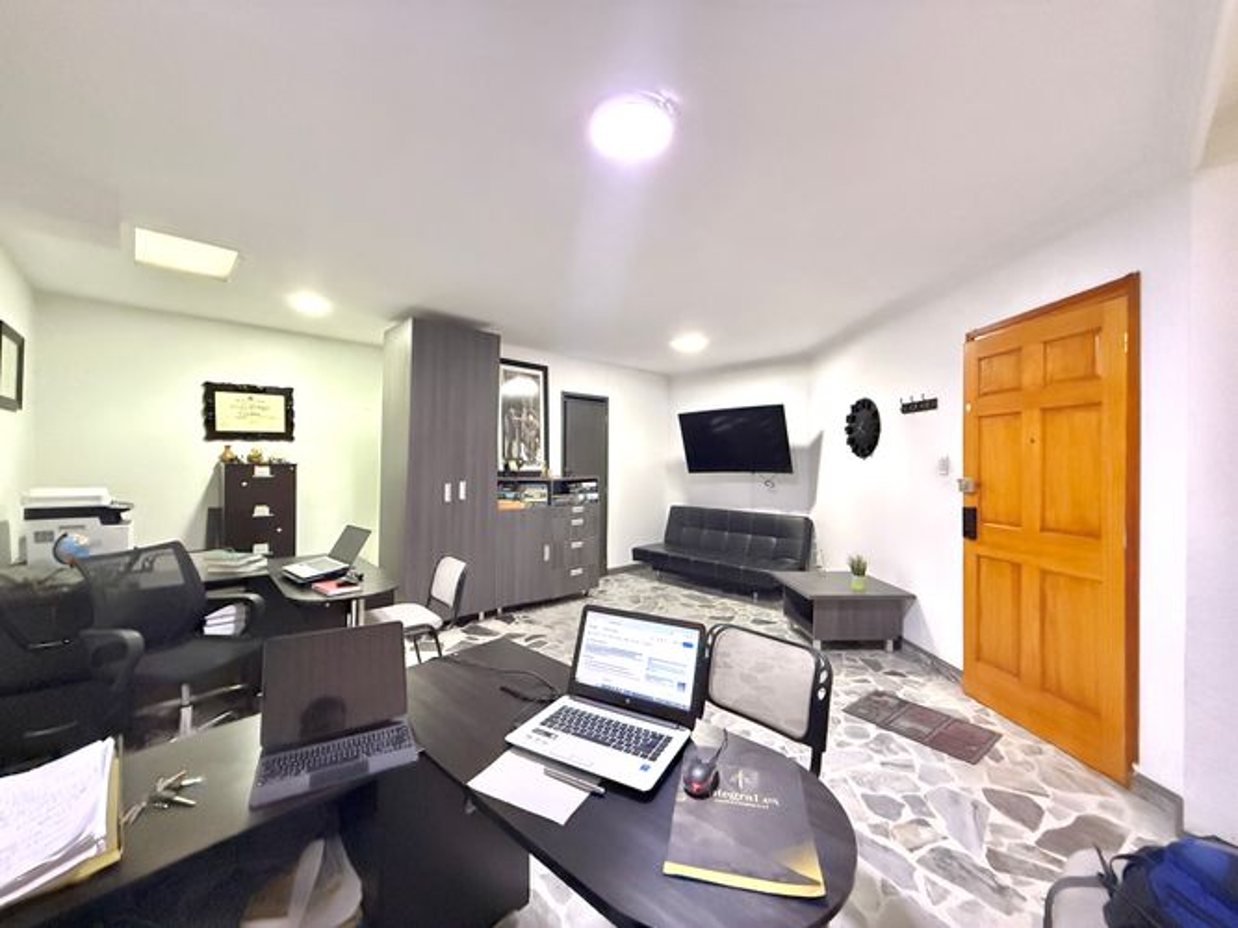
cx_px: 619
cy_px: 464
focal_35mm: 14
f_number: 2.2
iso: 1250
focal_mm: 2.22
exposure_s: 1/60
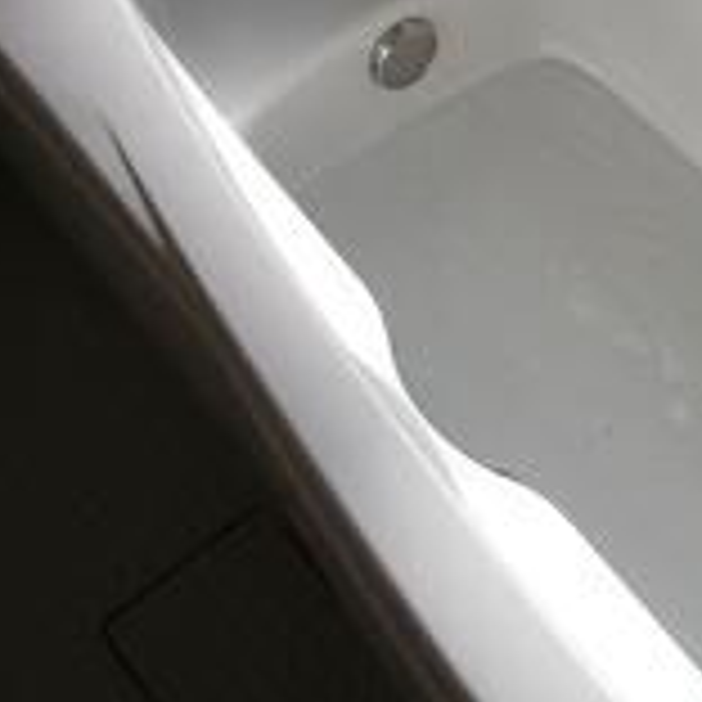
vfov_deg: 29.3
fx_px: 1308
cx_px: 472
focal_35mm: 57
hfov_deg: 29.8
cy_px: 135
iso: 80
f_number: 2.8
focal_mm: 4.7
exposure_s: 1/500
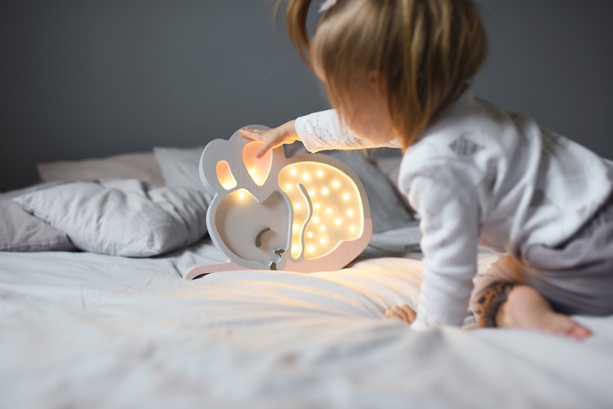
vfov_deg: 37.9
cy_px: 204
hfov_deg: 54.4
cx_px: 306
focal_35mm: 35
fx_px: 596
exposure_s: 1/30
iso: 100
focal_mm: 35
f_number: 2.2
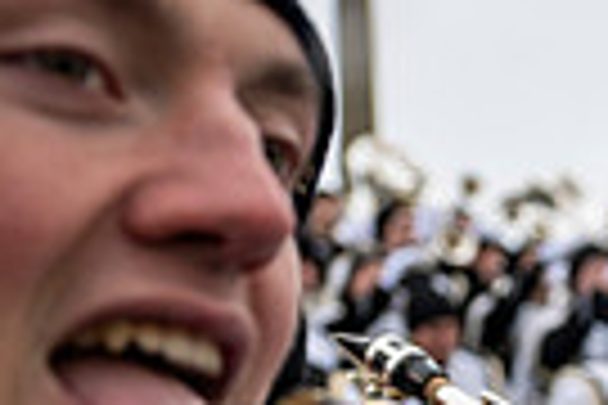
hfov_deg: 16.2
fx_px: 1739
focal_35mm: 103
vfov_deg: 12.9
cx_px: 1139
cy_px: 493
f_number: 2.8
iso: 160
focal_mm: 24
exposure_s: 1/500
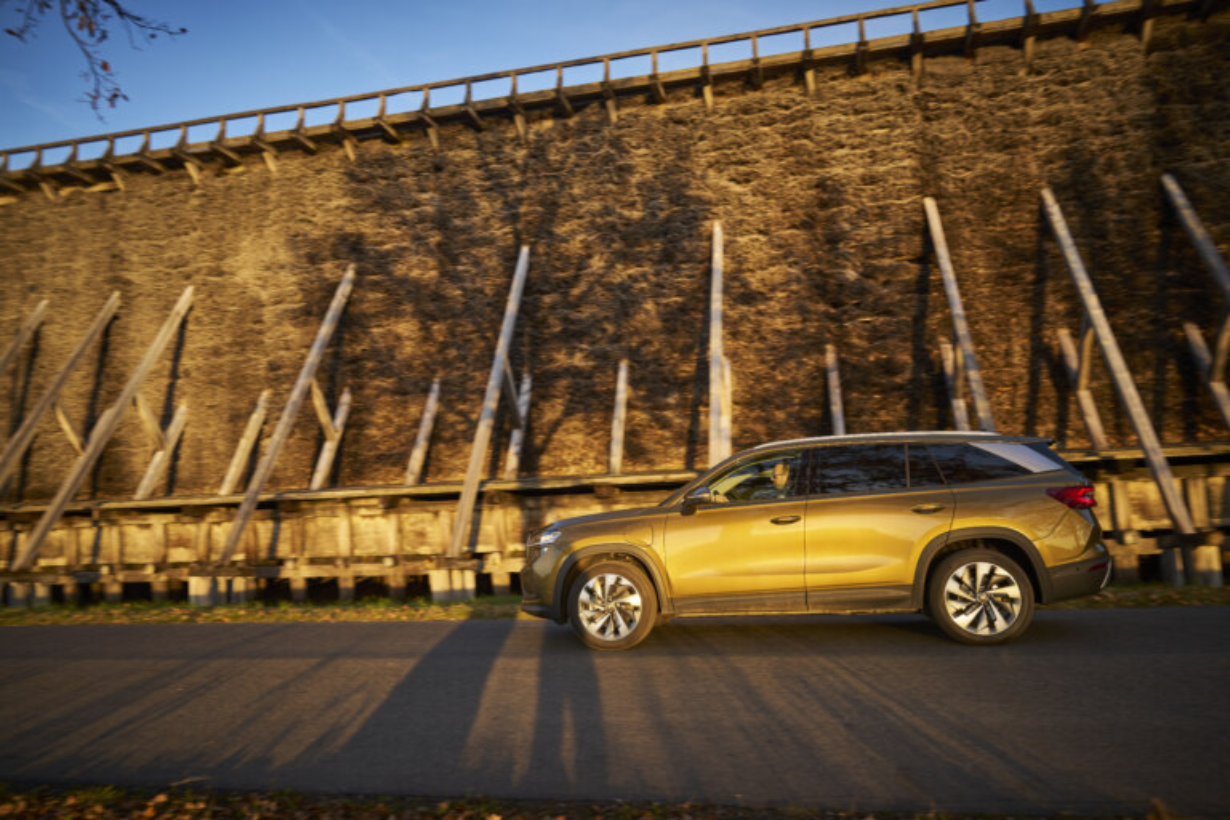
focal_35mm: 24
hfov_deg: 73.7
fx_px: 820
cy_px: 410
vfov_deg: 53.1
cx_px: 615
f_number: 3.5
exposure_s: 1/200
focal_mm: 24
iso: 100
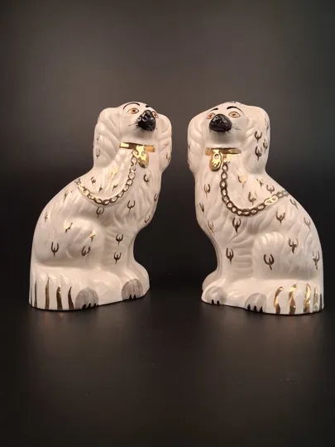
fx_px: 387
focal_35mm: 30
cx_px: 166
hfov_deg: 46.8
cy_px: 223
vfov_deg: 60.0
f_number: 1.8
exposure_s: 1/100
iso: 400
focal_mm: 4
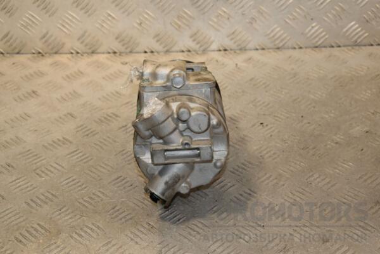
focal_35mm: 72
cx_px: 190
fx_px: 760
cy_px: 127
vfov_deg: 18.9
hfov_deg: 28.1
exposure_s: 1/200
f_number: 7.1
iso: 800
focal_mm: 48
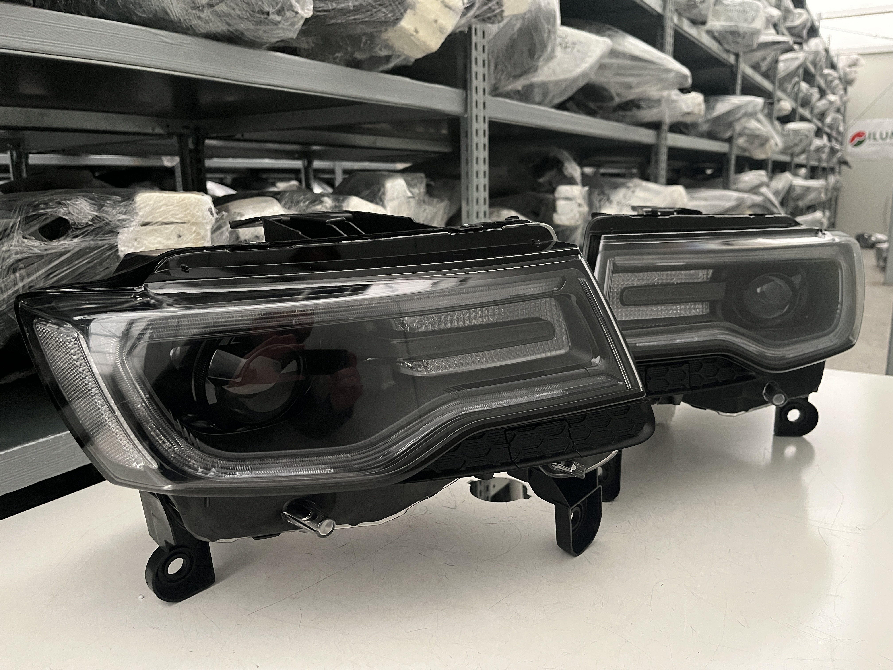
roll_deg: +1.1
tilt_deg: -13.2
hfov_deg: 67.3
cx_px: 446
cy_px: 335
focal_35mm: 26
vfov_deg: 53.1
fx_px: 671
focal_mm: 5.1
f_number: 1.6
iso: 640
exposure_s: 1/34
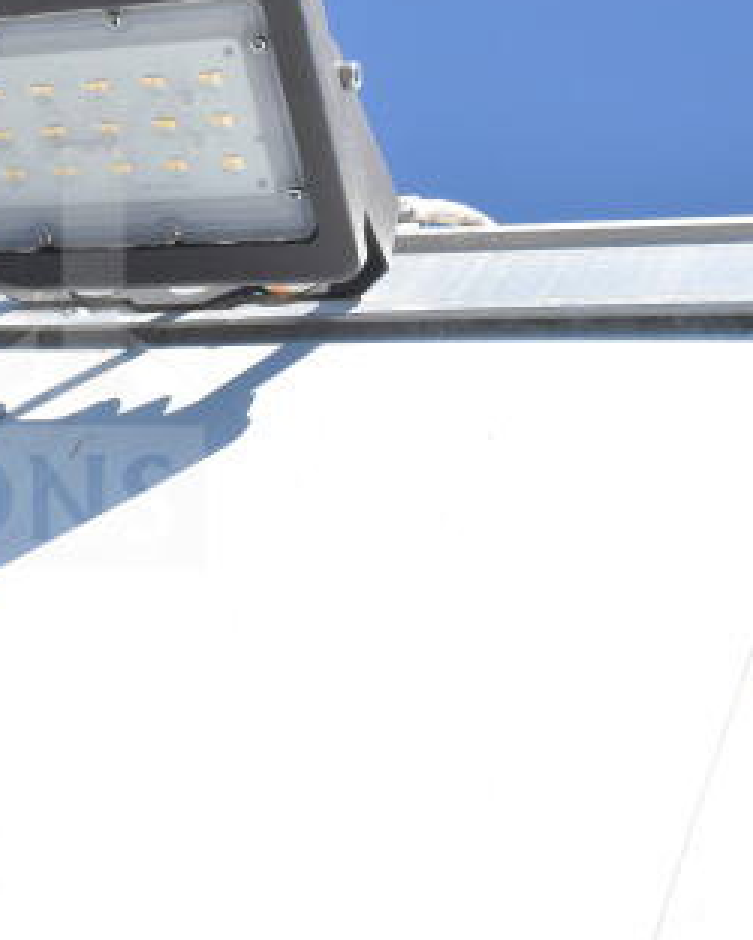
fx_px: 2449
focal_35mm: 88
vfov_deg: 21.7
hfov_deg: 16.8
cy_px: 330
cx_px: -136
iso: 1600
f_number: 14
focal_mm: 32
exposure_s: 1/800
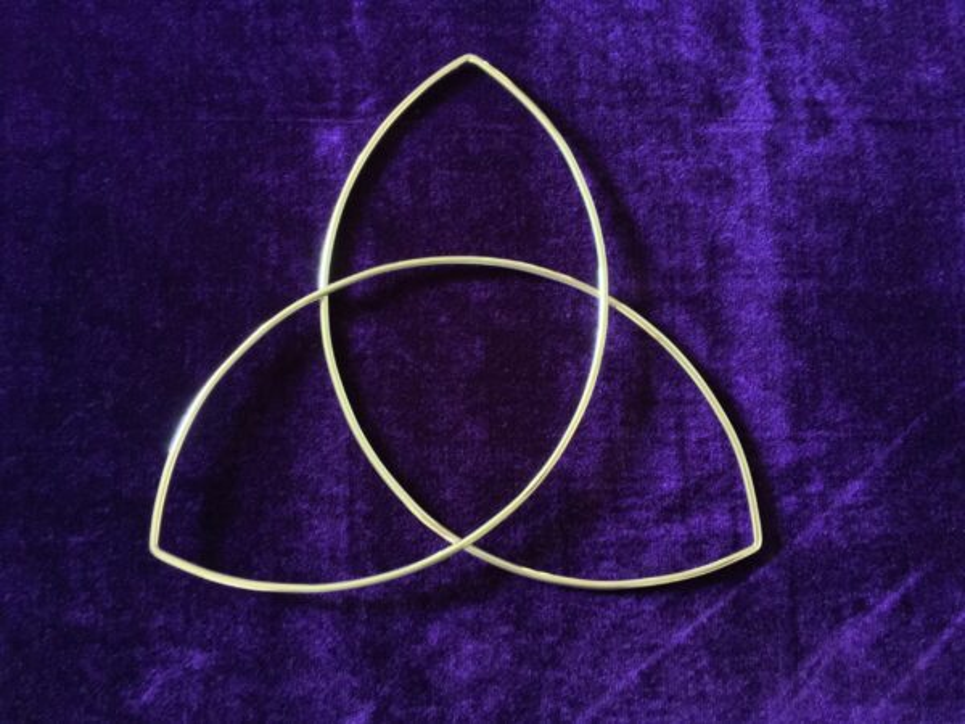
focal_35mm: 29
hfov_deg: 61.7
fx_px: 808
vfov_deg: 48.2
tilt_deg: -82.5
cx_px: 482
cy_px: 362
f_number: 2.2
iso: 400
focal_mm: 4.15
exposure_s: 1/17
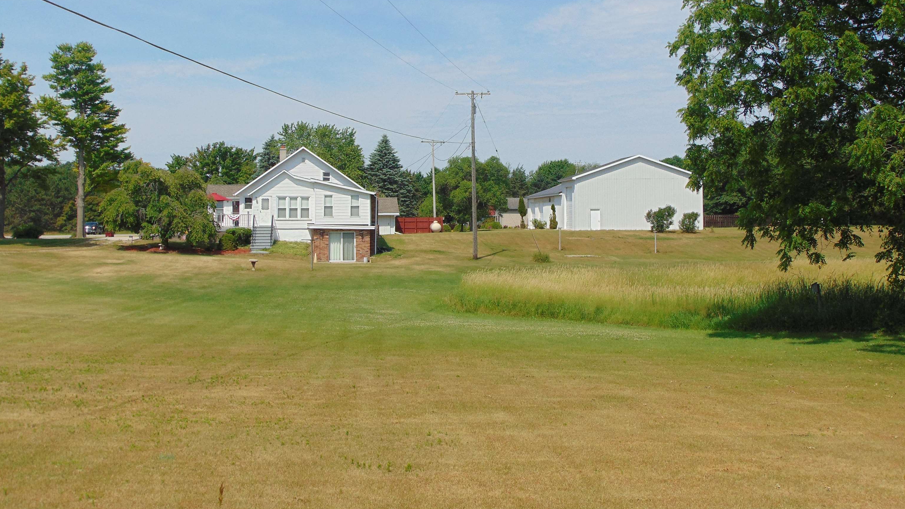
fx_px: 1104
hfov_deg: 44.6
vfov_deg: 25.9
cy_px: 186
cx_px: 453
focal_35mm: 46
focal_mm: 7.6
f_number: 8.7
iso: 80
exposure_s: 1/250
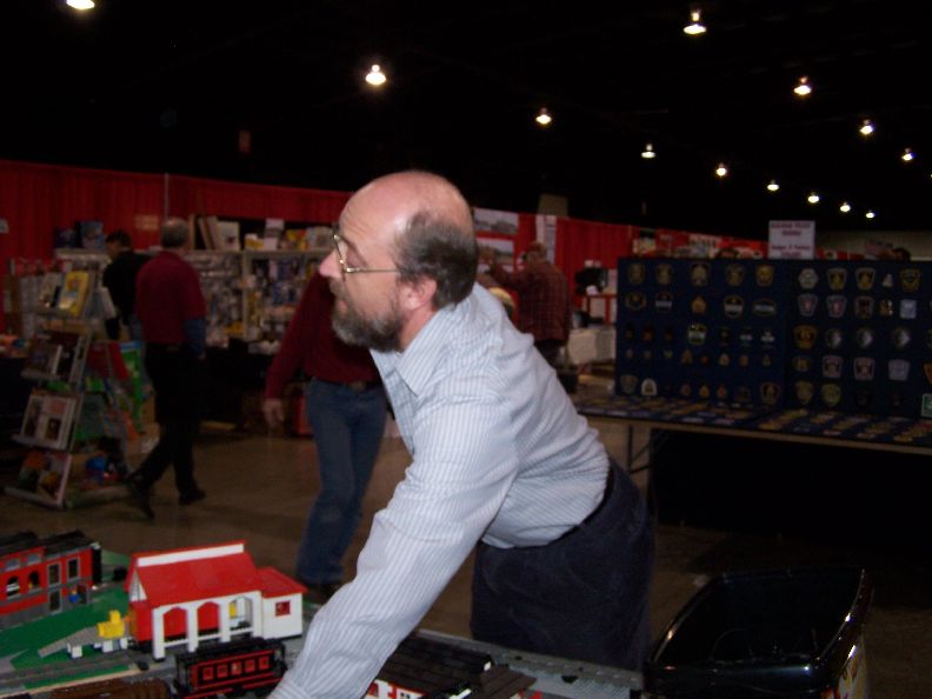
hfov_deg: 49.0
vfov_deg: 37.7
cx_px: 466
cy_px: 350
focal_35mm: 38
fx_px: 1023
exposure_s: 1/60
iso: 140
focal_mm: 6.3
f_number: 2.8
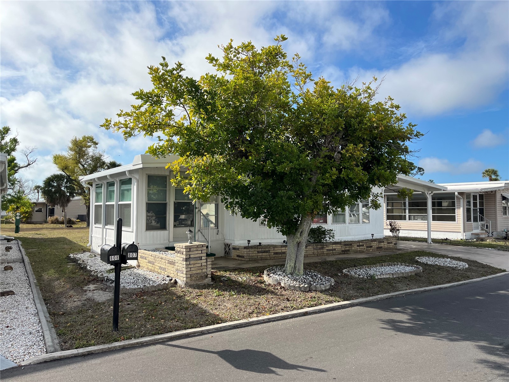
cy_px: 191
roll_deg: +0.3
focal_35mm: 26
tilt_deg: +3.8
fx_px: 382
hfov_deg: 67.3
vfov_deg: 53.1
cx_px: 254
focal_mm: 5.1
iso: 50
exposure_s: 1/3876
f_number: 1.6
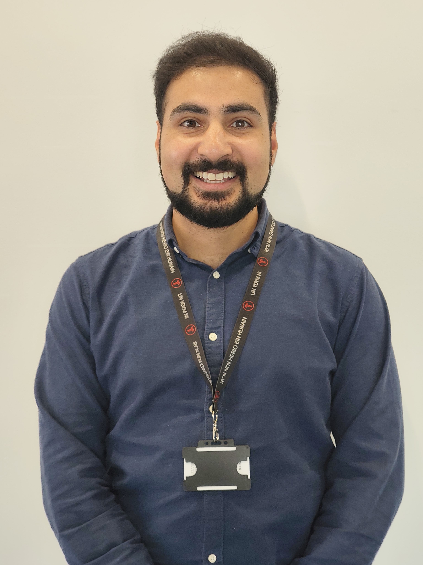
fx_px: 880
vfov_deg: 35.5
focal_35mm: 54
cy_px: 282
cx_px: 212
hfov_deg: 27.0
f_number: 2
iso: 442
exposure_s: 1/50
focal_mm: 7.1
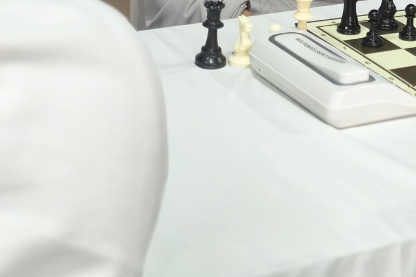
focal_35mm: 110
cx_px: 438
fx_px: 1271
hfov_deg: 18.0
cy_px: -19
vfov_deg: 12.3
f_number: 1.9
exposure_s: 1/99.5
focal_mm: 7.1
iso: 1250
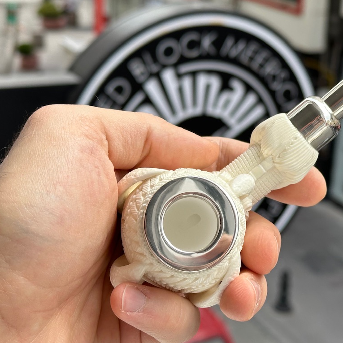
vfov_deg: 24.3
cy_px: 150
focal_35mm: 71
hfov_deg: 24.1
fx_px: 796
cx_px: 248
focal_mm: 6.86
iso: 64
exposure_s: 1/880
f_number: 1.78
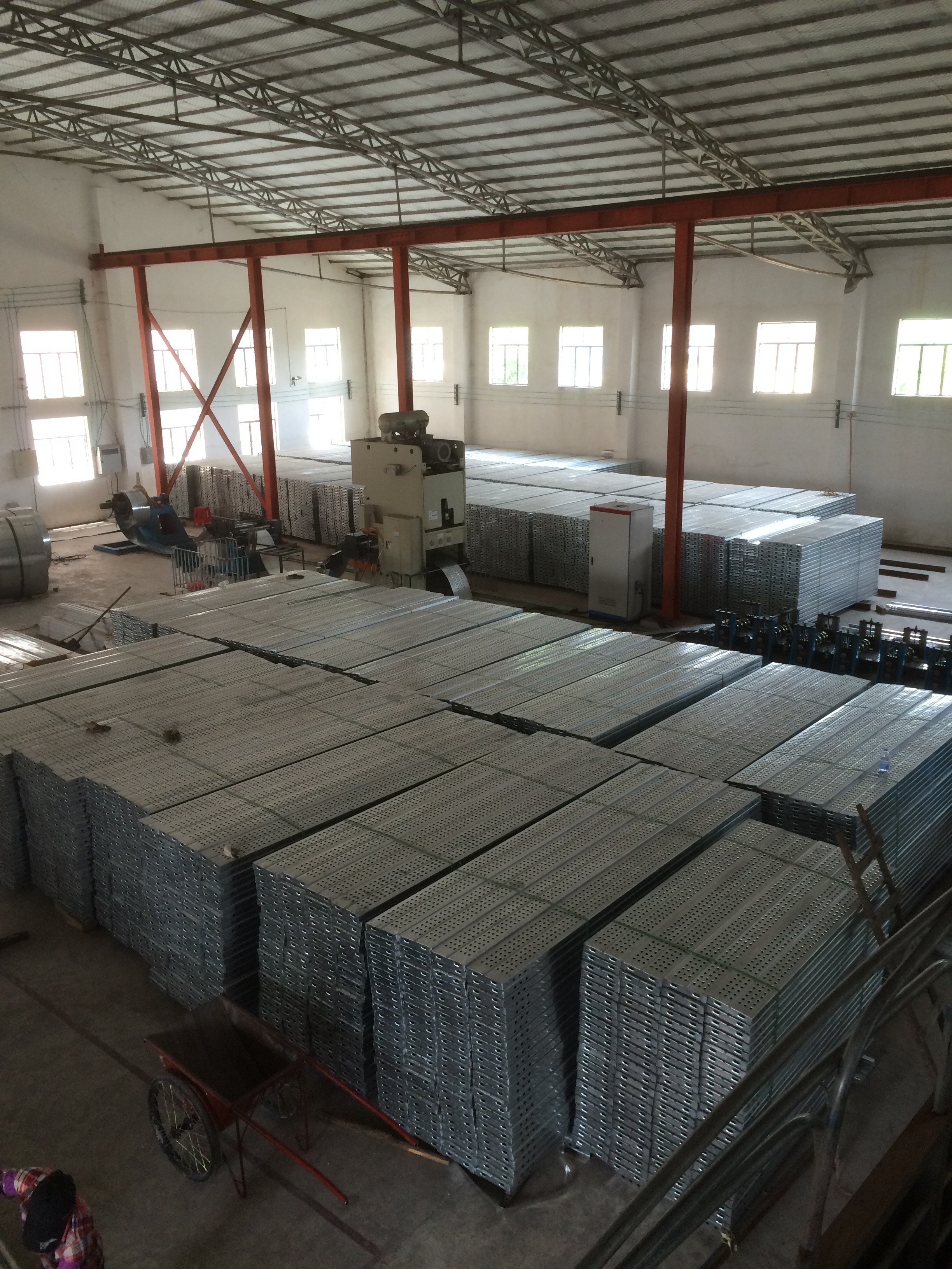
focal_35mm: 29
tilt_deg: -17.4
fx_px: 1063
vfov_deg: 61.7
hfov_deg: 48.2
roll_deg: +1.2
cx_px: 476
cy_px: 634
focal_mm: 4.15
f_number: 2.2
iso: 40
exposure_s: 1/30
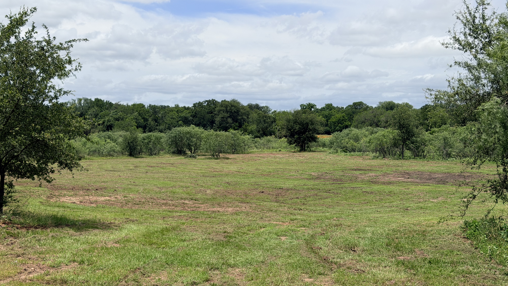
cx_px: 257
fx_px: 714
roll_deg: -0.3
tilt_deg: -0.7
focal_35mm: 53
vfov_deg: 22.6
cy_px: 145
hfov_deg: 39.2
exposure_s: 1/7874
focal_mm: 6.76
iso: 64
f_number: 1.78
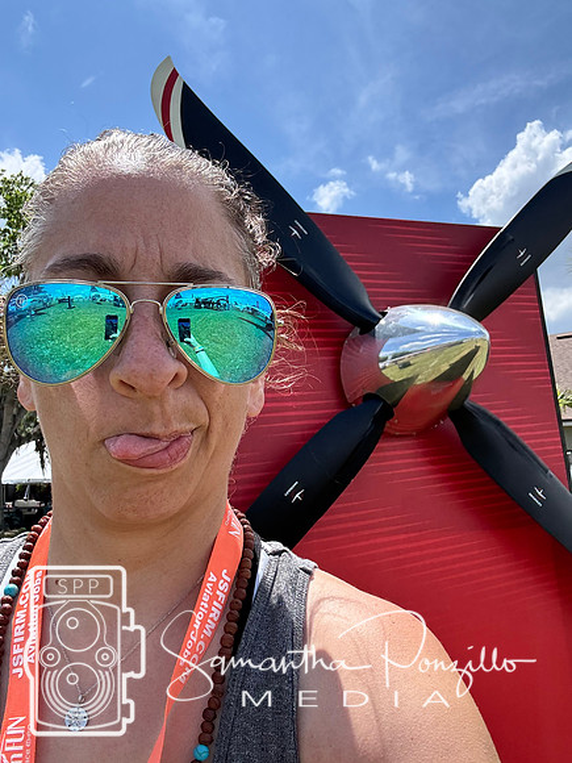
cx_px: 286
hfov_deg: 46.8
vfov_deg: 60.0
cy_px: 382
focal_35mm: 30
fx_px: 661
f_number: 1.9
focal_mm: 2.69
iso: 25
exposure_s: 1/885
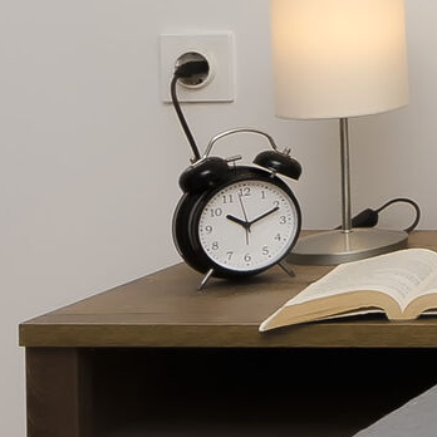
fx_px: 2191
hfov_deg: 8.7
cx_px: 1433
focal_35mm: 153
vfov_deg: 11.1
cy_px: -127
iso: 100
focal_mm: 15
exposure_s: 1/100
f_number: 7.1
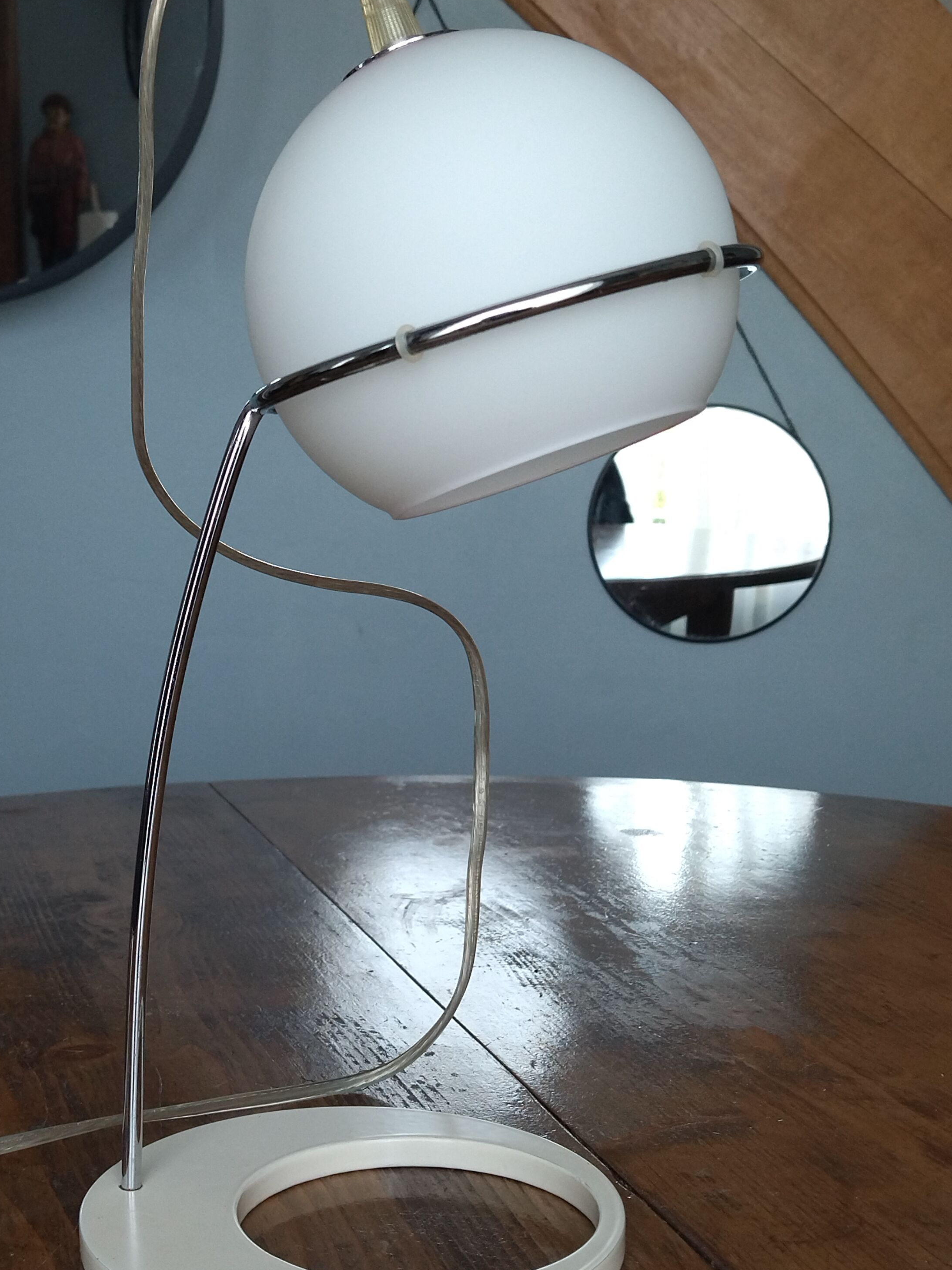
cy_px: 677
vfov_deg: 50.1
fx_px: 1357
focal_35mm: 37
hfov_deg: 38.3
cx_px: 322
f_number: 1.79
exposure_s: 1/100
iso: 141
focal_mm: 4.74
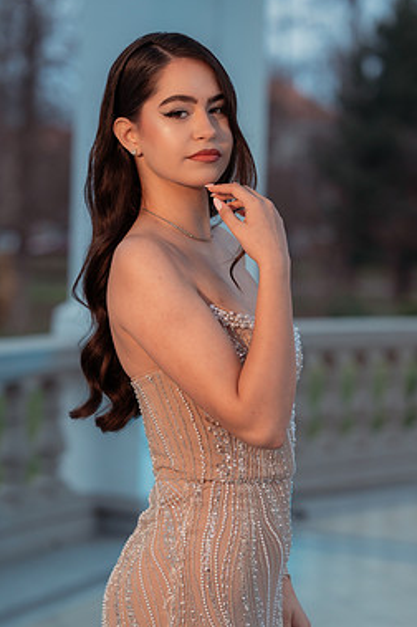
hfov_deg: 13.5
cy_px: 351
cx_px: 219
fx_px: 1758
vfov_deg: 20.2
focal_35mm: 101
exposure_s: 1/250
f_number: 2.8
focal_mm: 85
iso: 1600
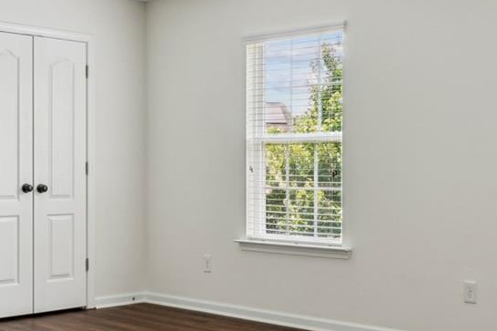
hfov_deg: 32.2
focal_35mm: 62
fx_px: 859
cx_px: 292
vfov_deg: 21.8
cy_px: 167
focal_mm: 16.6
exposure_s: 1/3.33
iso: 100
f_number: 13
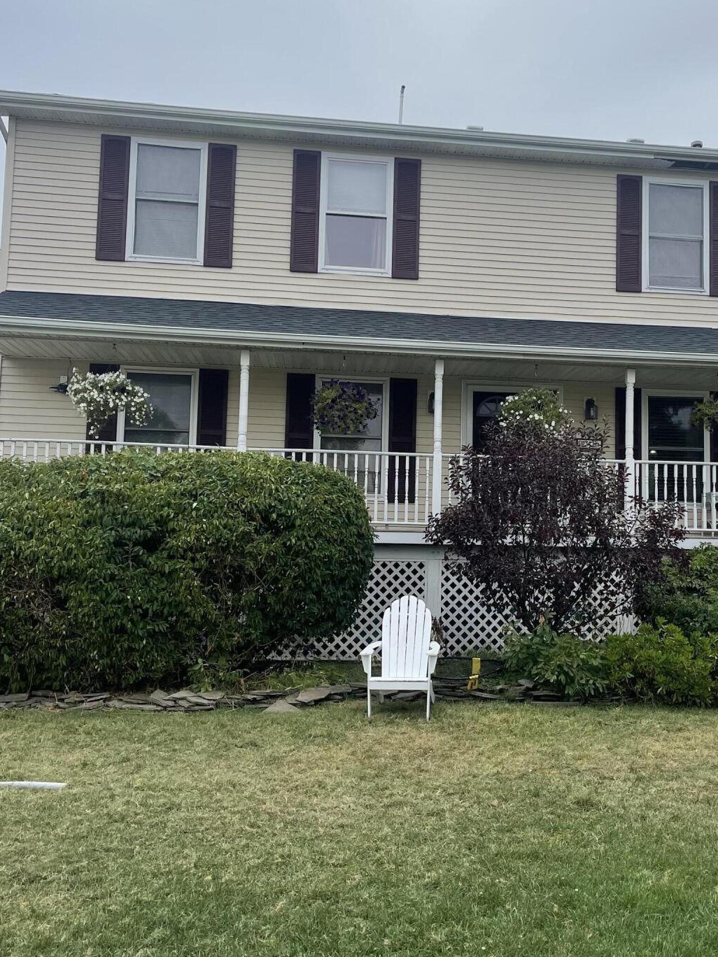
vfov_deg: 48.9
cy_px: 440
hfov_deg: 37.3
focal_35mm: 38
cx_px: 487
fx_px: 1051
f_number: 1.6
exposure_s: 1/7937
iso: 32
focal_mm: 5.1
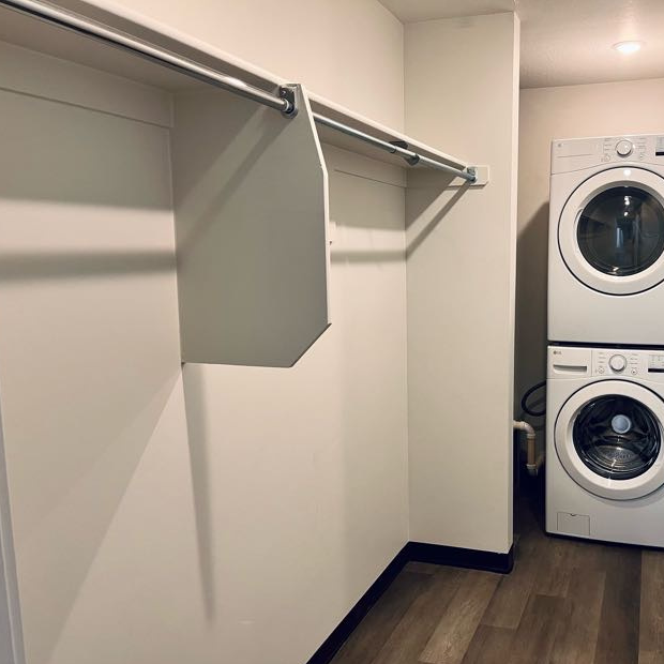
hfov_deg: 51.7
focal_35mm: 31
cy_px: 335
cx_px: 437
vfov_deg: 52.5
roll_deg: +1.3
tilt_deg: -8.1
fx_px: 673
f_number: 1.6
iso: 100
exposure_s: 1/60
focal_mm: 5.1
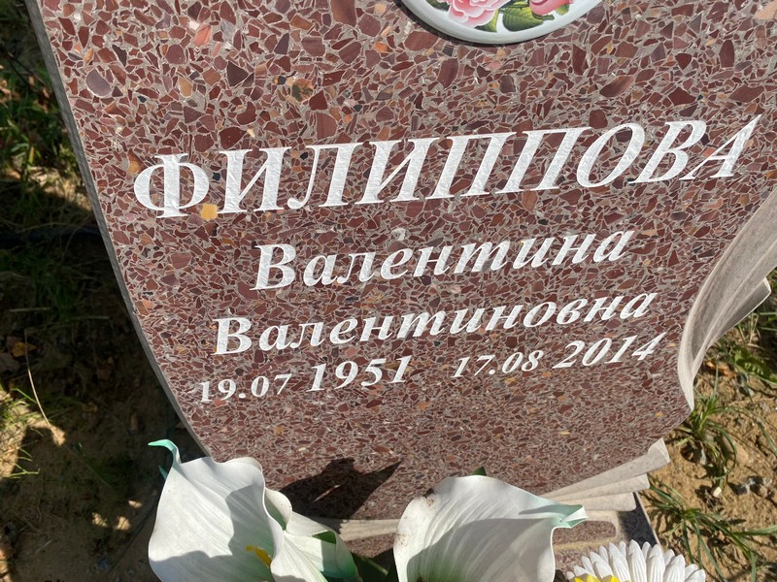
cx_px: 388
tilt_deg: -47.2
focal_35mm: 26
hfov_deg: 67.3
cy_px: 291
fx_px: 584
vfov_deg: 53.1
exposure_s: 1/3984
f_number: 1.8
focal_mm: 4.25
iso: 32
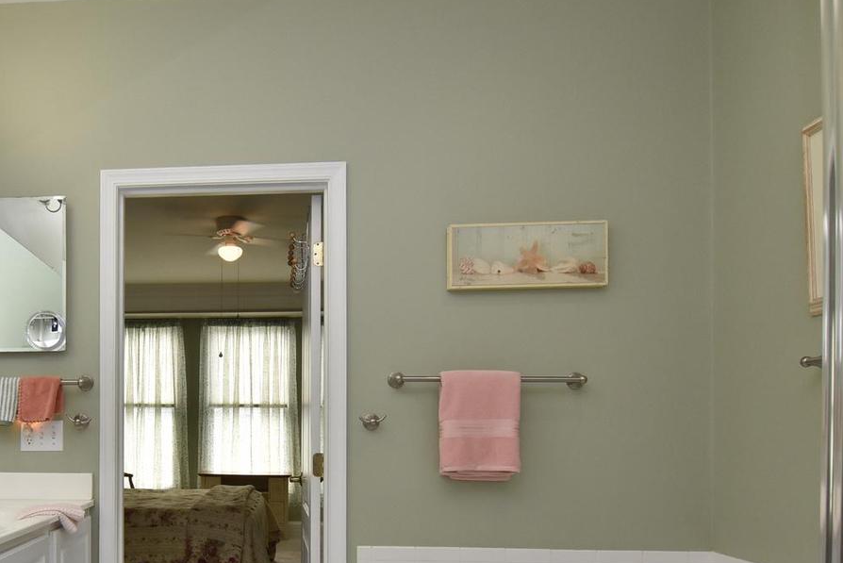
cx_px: 210
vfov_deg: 43.3
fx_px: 679
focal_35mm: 29
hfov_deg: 60.2
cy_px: 433
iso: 800
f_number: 13
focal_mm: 12
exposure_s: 1/100
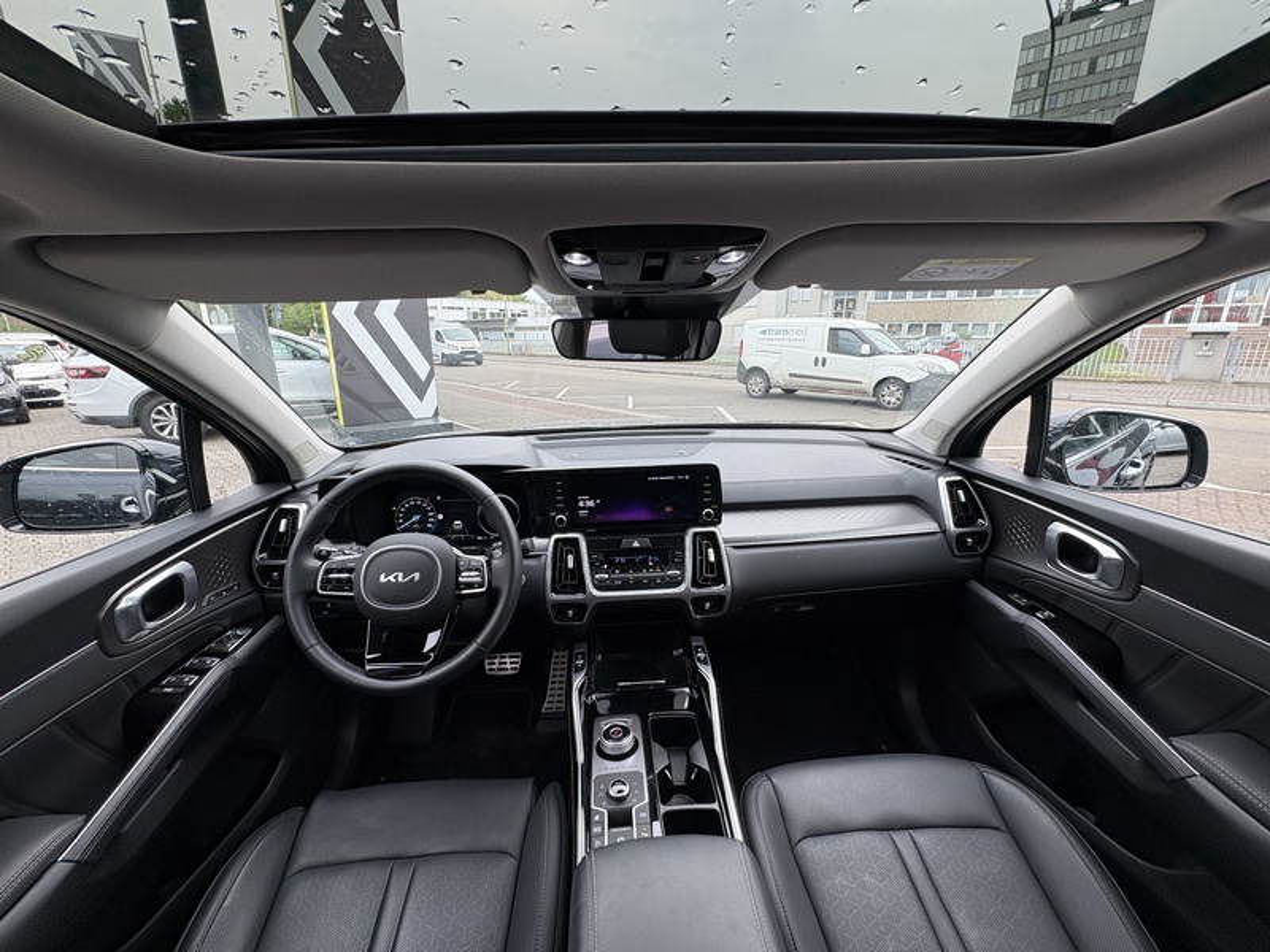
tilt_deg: -15.1
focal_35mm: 14
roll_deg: -0.4
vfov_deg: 85.7
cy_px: 476
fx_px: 514
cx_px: 635
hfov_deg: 102.1
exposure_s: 1/106
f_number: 2.2
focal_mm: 2.22
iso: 40
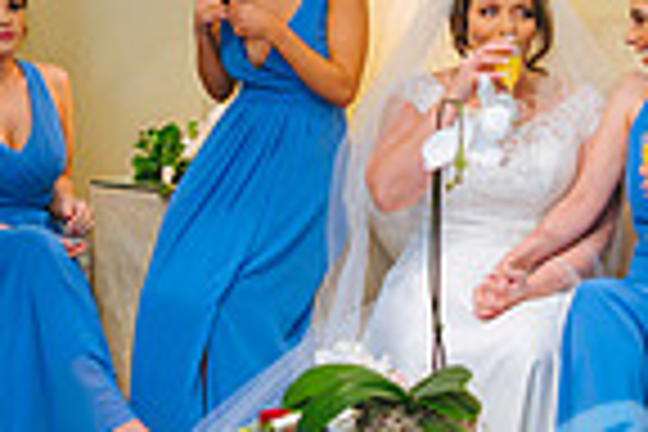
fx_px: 2178
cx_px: 392
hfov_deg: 16.9
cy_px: 148
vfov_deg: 11.3
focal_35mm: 121
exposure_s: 1/200
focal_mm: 30
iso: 1250
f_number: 2.8
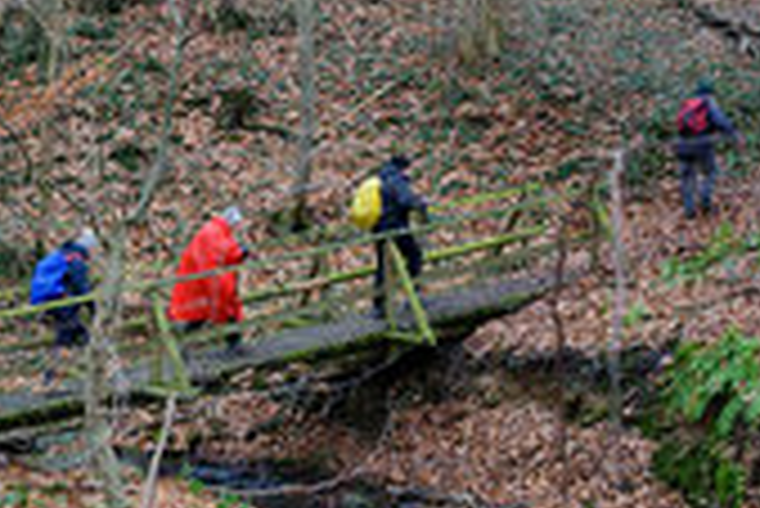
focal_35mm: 83
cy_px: 267
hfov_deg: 23.6
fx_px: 1754
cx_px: 31
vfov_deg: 16.5
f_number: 4
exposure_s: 1/60
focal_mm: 35
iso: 320
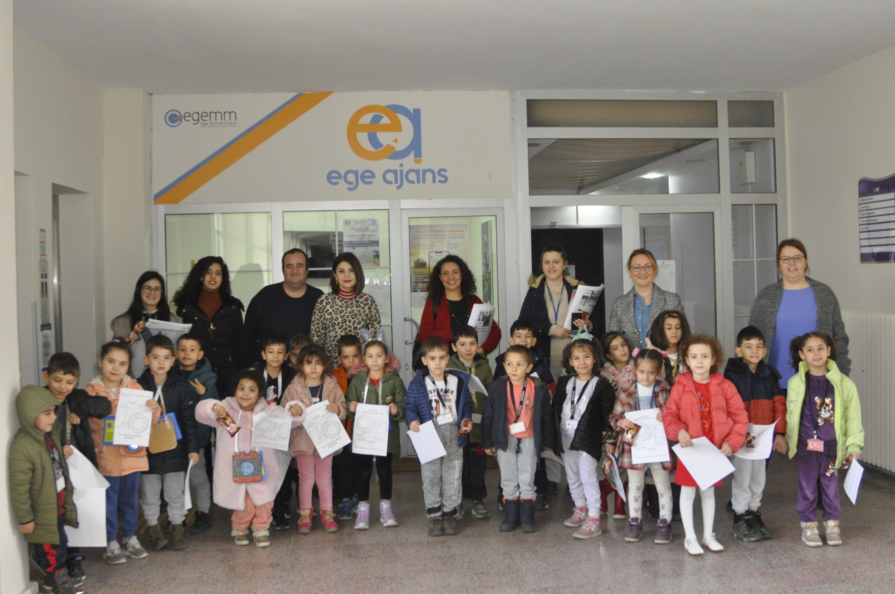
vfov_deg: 36.8
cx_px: 448
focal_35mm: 36
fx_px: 894
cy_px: 297
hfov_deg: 53.2
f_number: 4.5
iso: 1250
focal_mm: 24
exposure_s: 1/60
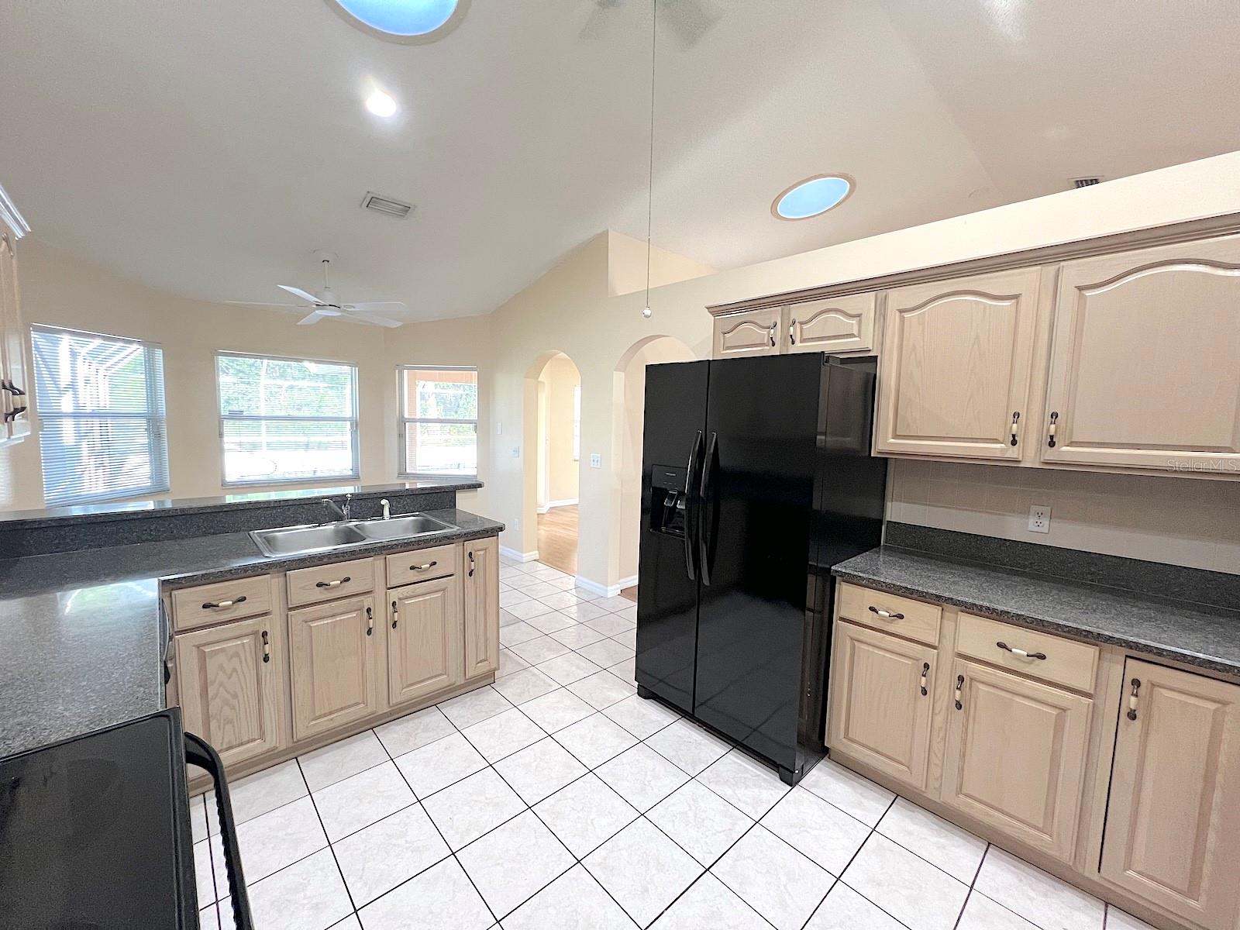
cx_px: 620
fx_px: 466
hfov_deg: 106.2
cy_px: 465
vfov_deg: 89.9
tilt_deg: -5.6
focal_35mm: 13
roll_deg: -1.1
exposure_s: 1/60
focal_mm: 1.57
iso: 250
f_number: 1.8
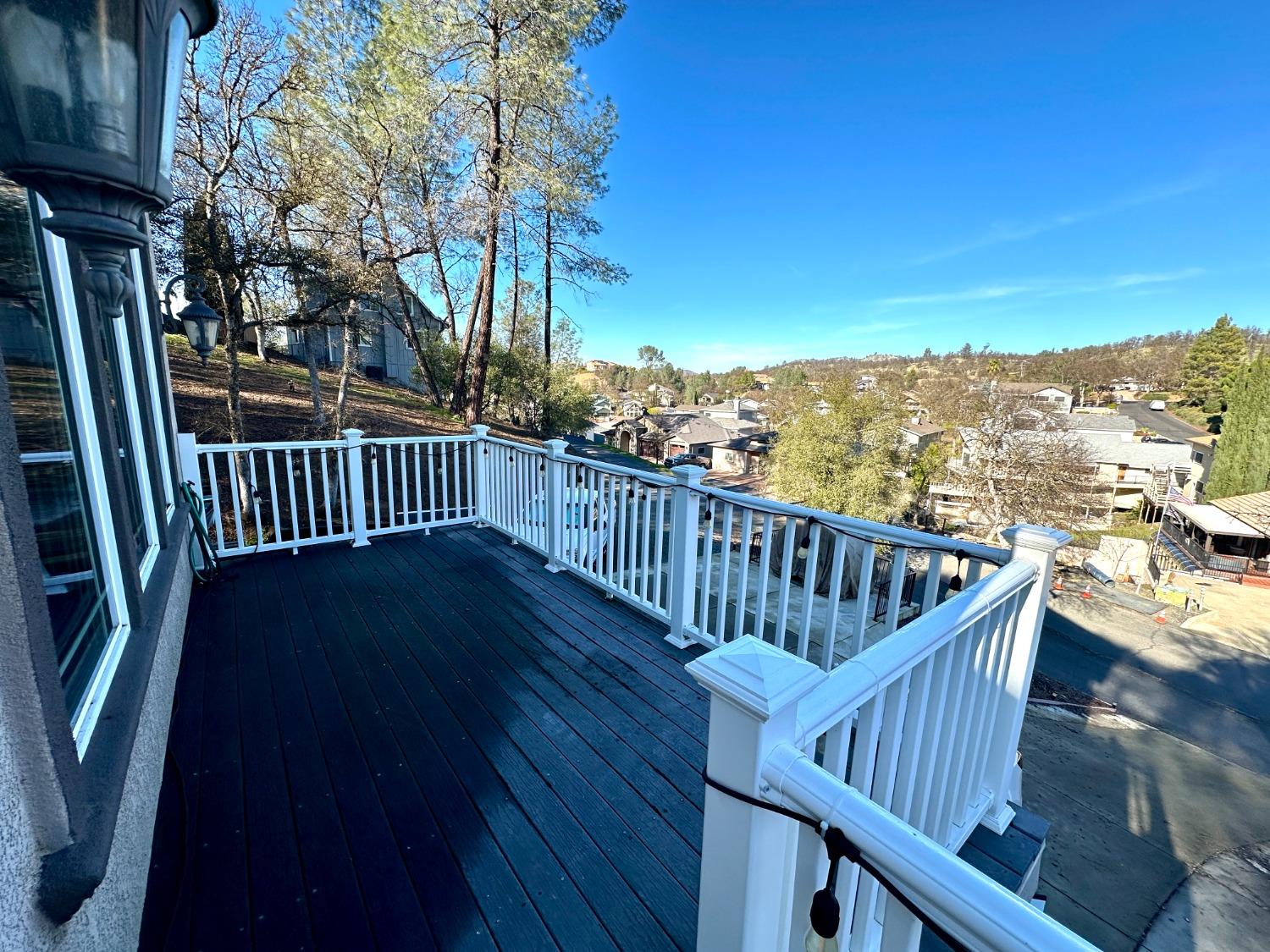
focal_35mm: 14
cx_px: 635
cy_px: 476
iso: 40
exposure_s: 1/924
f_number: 2.2
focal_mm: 2.22
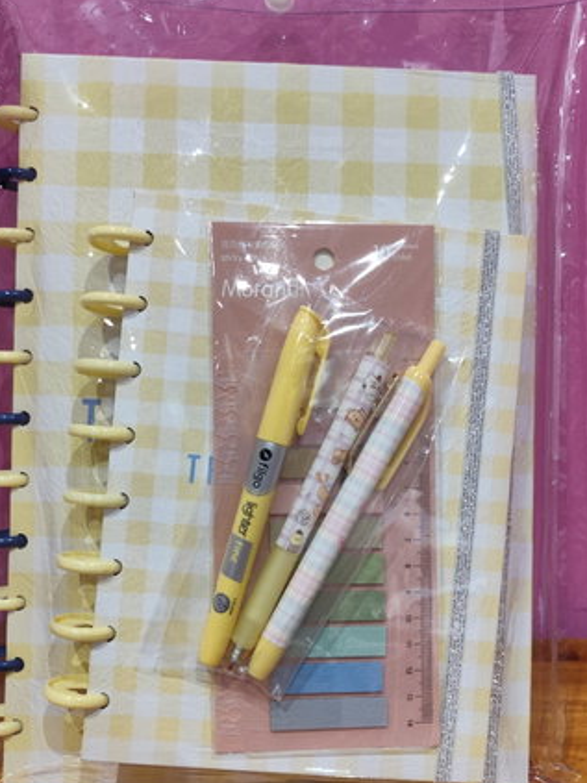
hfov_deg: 48.2
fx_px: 656
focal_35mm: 29
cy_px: 440
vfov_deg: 61.5
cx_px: 270
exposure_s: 1/100
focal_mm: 6.19
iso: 1000
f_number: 1.65
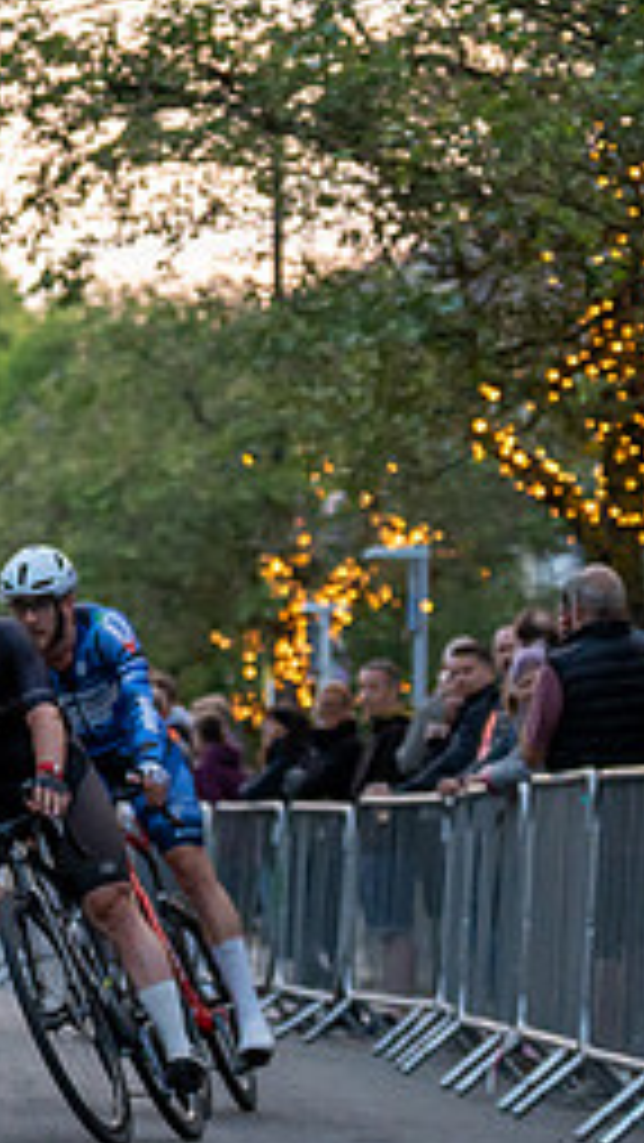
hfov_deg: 5.5
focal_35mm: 218
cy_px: 544
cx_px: -166
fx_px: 6614
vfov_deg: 9.9
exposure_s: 1/1000
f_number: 2.8
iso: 3200
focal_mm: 70
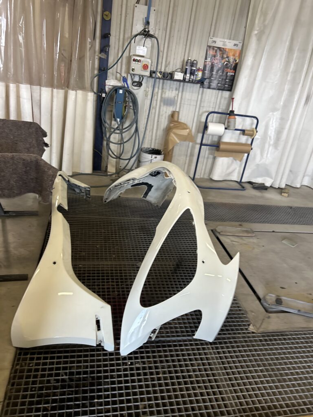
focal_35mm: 26
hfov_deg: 53.1
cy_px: 208
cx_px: 156
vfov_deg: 67.3
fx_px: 313
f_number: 1.5
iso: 80
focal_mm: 5.7
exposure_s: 1/50
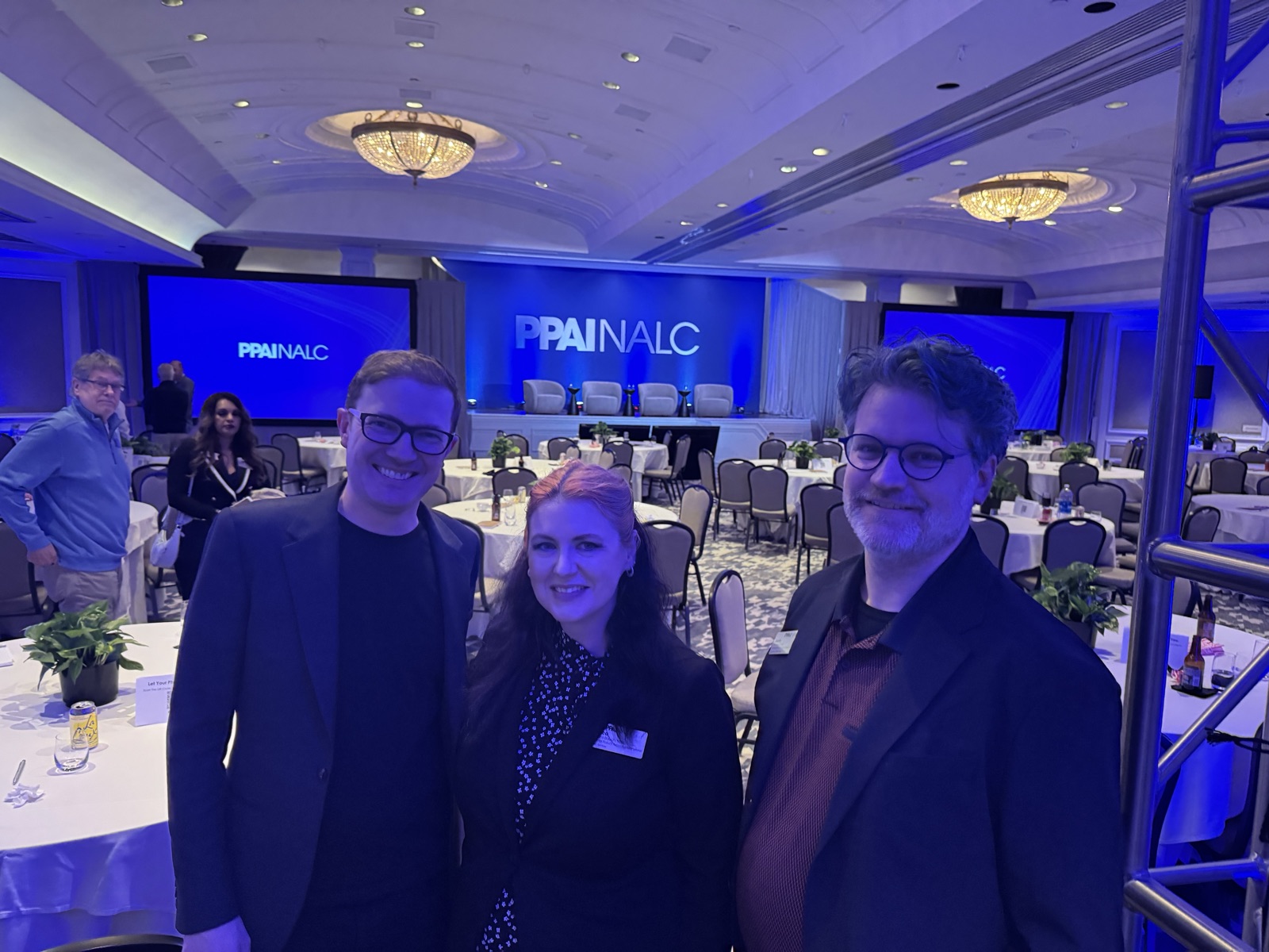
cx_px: 634
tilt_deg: -7.7
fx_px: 880
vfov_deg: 56.8
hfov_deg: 71.6
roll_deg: -2.1
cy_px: 476
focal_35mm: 24
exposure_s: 1/40
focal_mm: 6.76
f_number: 1.78
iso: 1000
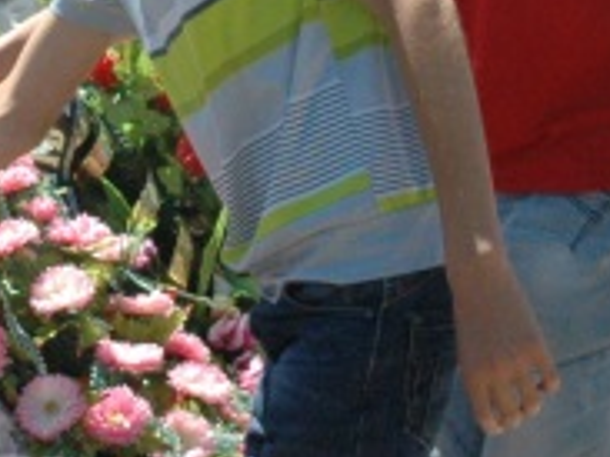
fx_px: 3834
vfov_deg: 6.8
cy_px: -108
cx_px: -43
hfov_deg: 9.0
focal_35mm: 218
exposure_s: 1/500
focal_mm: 27
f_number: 11
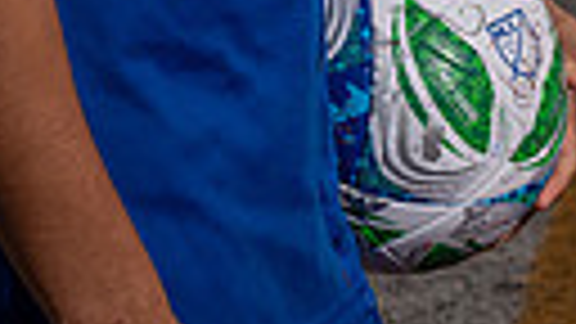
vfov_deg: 5.2
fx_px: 3421
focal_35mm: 224
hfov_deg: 9.6
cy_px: -536
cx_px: 212
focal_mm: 61
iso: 100
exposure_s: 1/250
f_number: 8
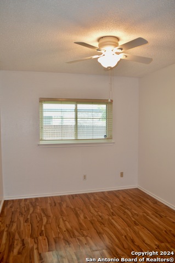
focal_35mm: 27
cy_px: 132
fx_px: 197
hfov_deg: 47.8
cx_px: 88
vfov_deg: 67.4
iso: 400
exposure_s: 1/60
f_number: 4
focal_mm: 18
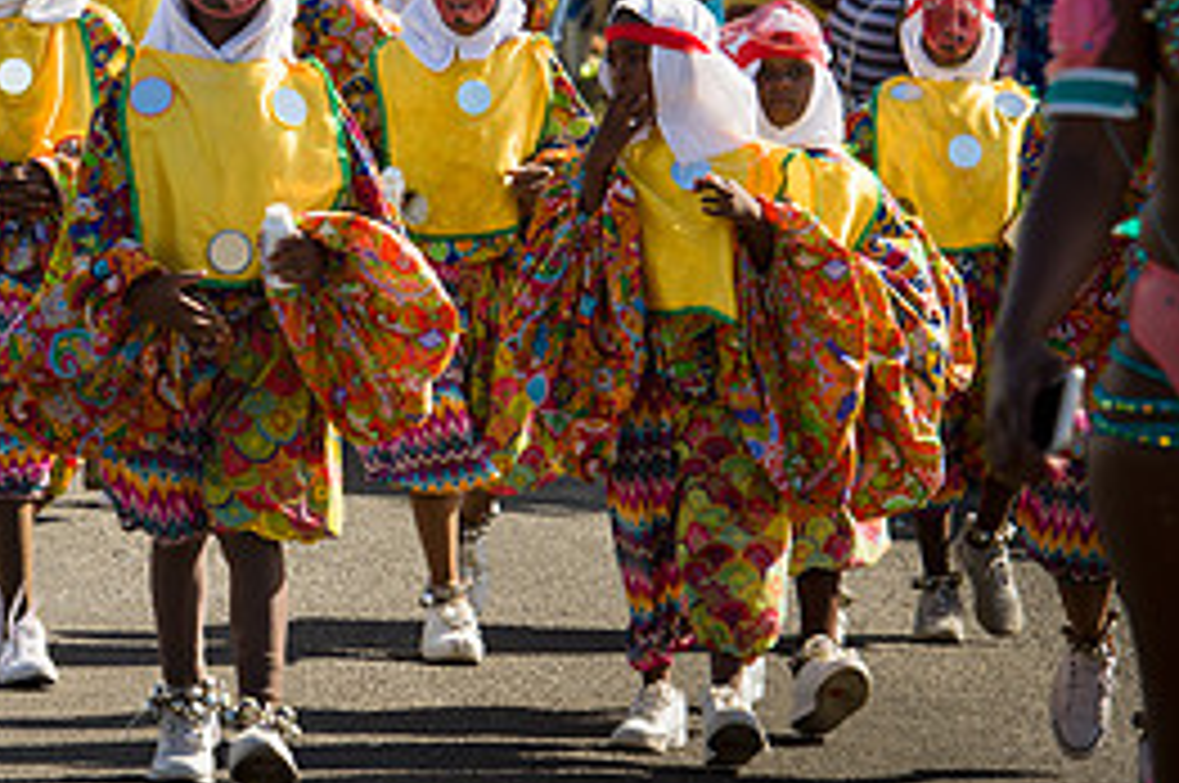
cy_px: 27
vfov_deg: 4.0
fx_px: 11219
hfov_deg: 6.0
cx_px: -50
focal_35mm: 343
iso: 100
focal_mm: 155
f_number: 9
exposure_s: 1/200
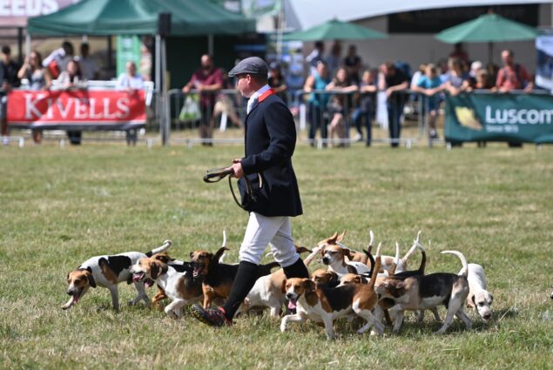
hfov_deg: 9.5
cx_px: 276
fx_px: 3337
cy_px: 185
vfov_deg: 6.3
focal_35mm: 217
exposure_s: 1/1250
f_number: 2.8
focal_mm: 145
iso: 64
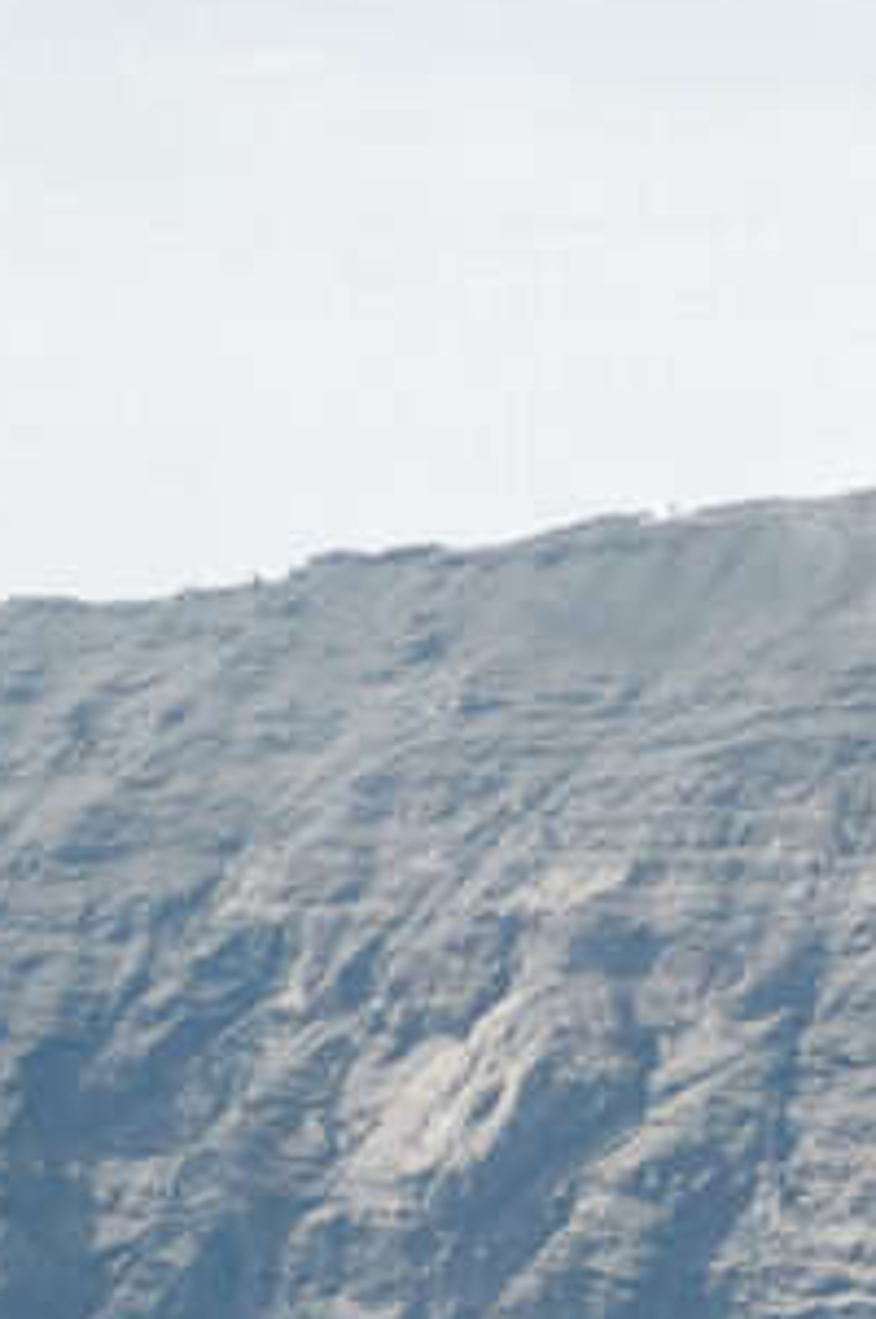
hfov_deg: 7.1
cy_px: 1972
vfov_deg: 10.4
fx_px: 7024
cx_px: 990
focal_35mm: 192
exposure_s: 1/3200
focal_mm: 50
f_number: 1.4
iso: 100
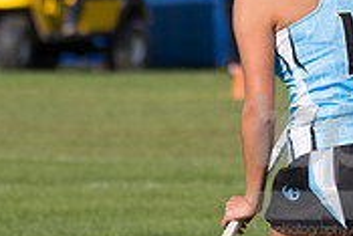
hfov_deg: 2.0
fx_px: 10235
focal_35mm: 1043
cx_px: 315
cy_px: 165
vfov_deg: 1.3
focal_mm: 210
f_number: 5.6
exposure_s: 1/2000
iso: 320
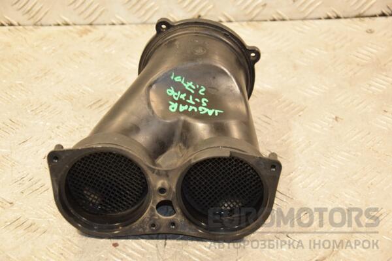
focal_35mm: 99
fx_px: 1078
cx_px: 196
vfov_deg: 13.8
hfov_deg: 20.6
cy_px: 130
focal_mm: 66
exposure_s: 1/80
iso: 800
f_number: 5.3
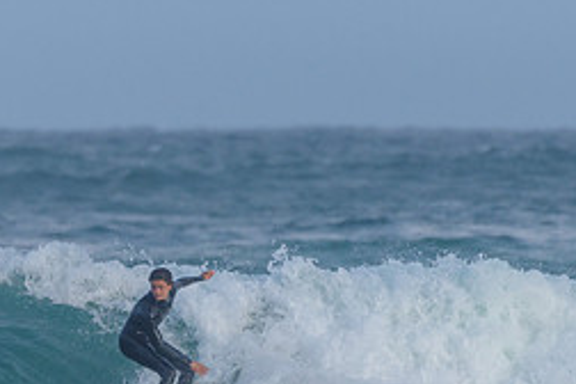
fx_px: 22606
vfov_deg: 1.0
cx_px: 28
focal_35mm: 1413
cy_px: 335
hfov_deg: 1.5
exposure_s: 1/2000
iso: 400
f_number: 5.6
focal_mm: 500
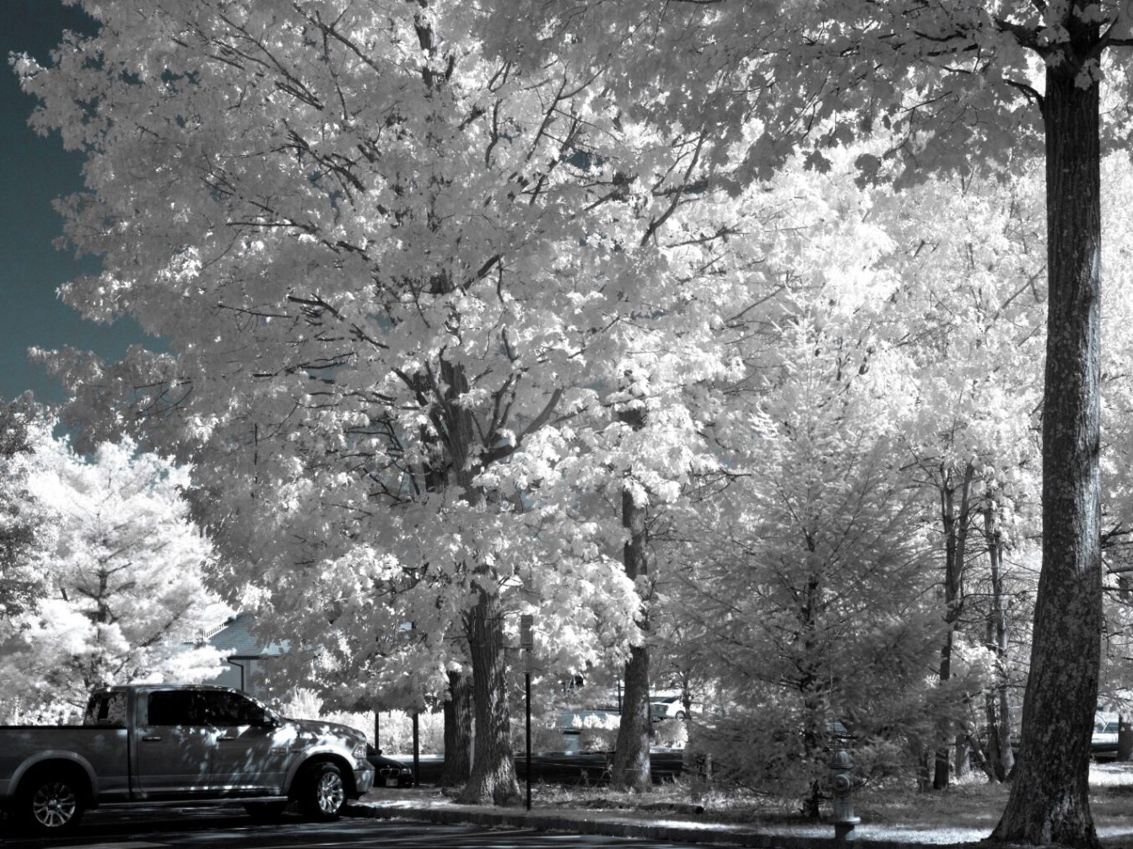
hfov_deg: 34.9
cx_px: 537
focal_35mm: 55
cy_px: 430
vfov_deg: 26.6
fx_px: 1800
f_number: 14
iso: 6400
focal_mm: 50
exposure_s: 1/1000
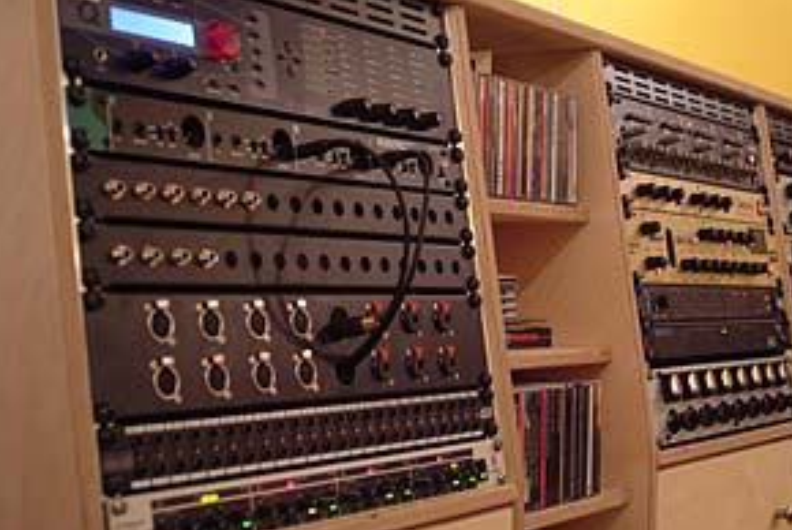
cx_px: 524
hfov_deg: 34.2
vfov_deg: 23.4
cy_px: 273
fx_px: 1277
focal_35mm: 58
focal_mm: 28
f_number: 3.3
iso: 200
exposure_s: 1/4
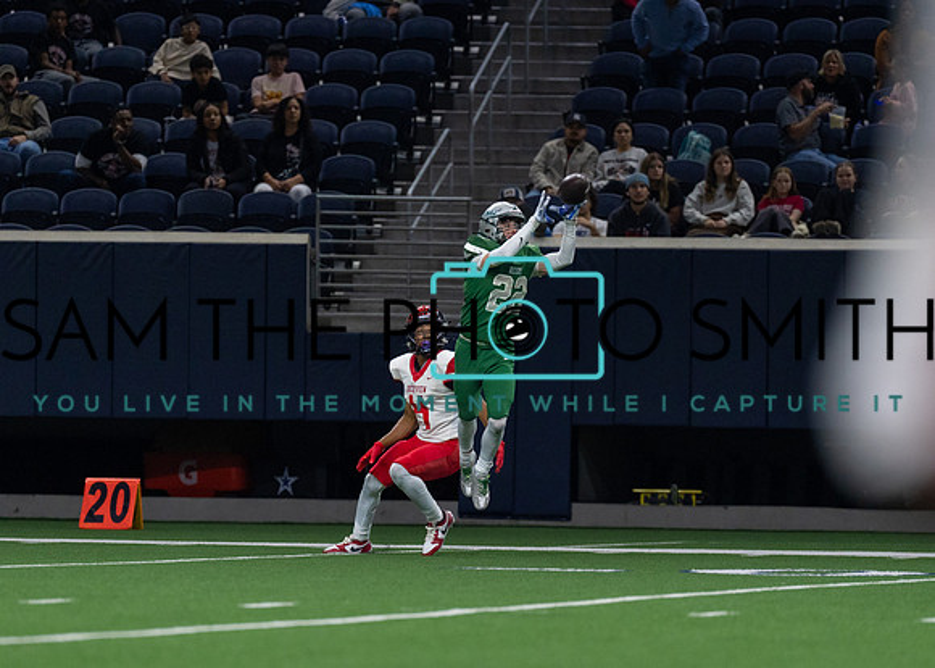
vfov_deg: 4.5
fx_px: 8452
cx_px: 454
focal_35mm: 318
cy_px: 472
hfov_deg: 6.3
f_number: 2.8
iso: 1600
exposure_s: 1/1000
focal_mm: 200
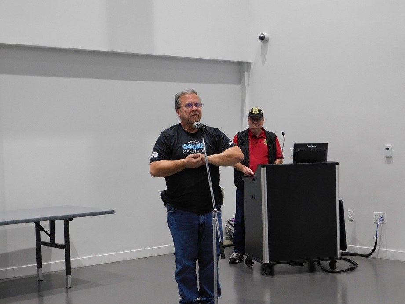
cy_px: 152
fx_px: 690
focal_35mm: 59
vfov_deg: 24.8
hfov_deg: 32.7
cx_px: 202
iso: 400
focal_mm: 10.4
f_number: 4
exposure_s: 1/20
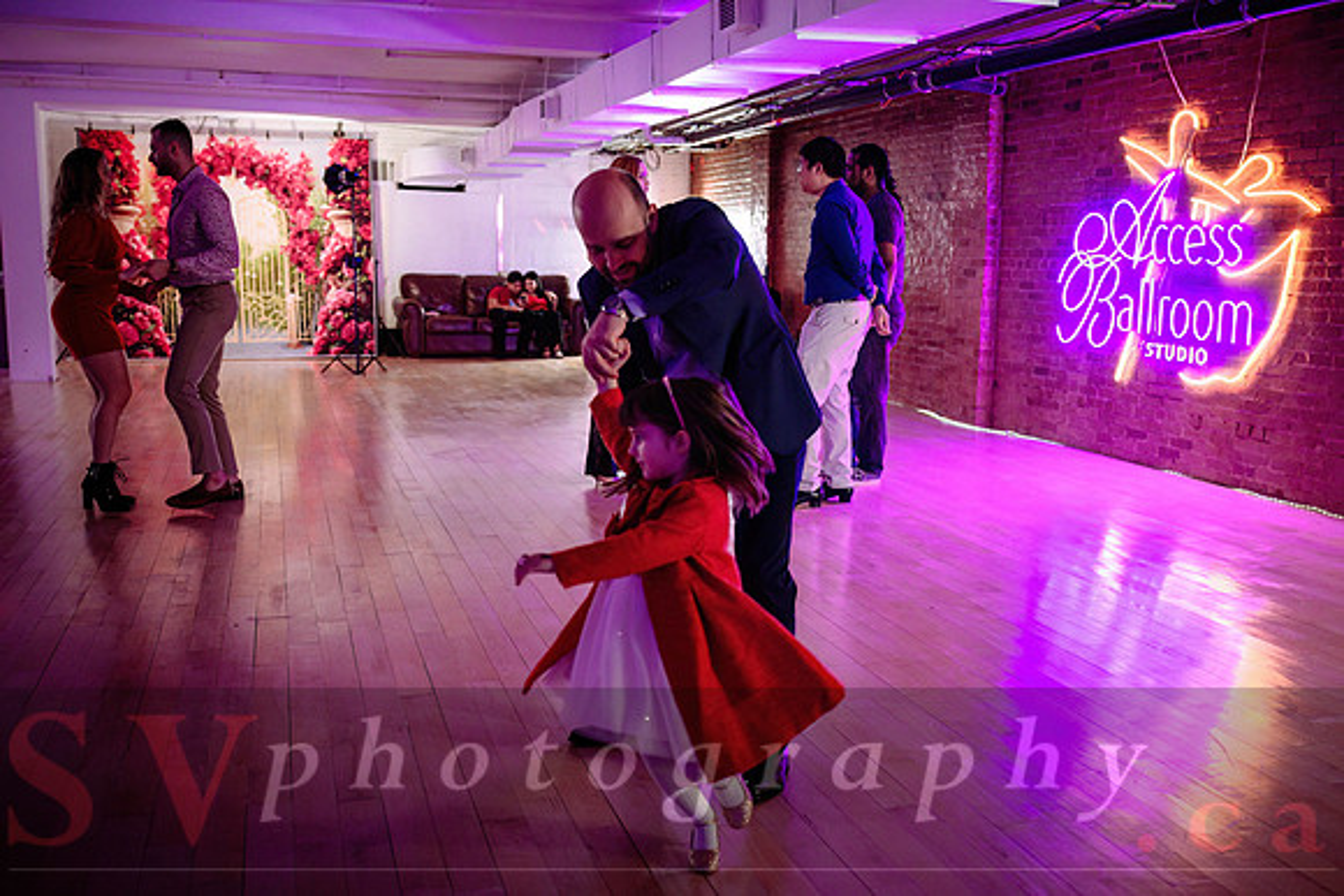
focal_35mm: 36
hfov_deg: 52.7
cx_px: 727
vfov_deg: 36.6
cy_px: 504
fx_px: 1354
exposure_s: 1/250
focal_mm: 28
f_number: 2
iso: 1600
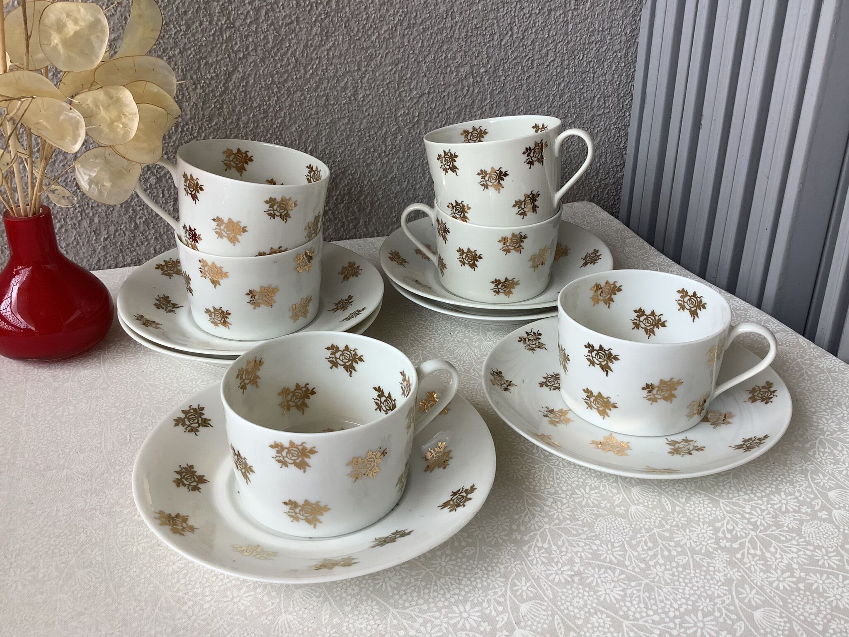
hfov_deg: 58.4
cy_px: 318
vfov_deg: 45.4
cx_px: 424
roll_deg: -0.1
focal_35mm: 31
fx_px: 760
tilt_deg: -25.3
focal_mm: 3.3
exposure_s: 1/255
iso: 25
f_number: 2.4
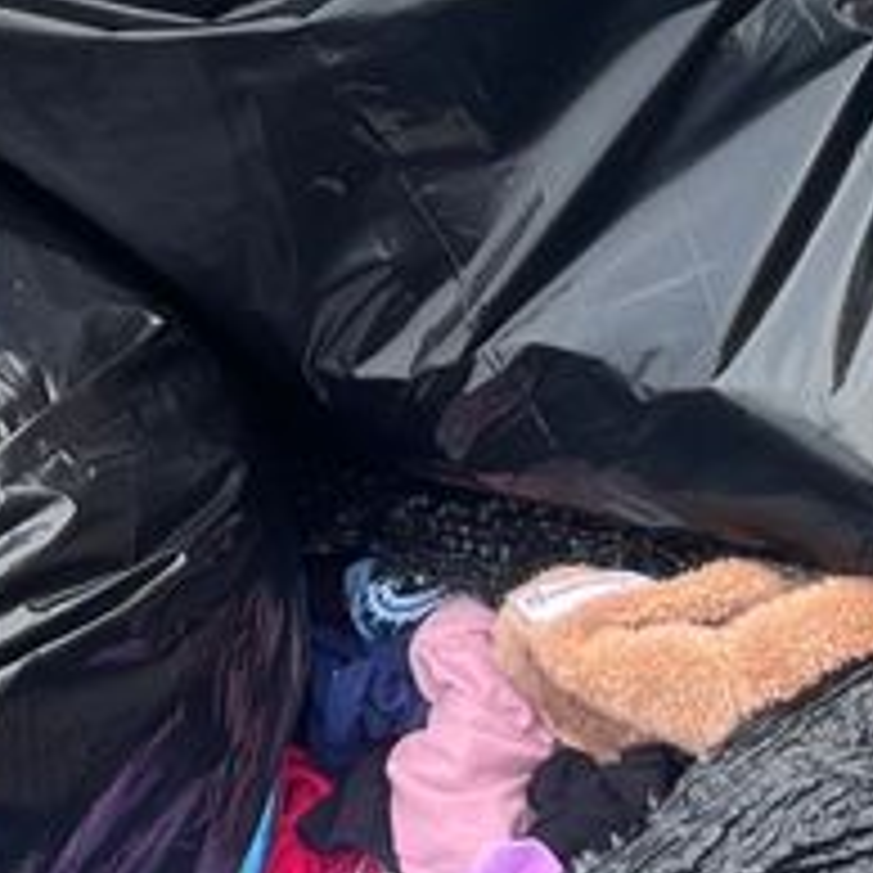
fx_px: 4508
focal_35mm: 158
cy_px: -74
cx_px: 531
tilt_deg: -47.8
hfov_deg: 11.1
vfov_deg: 10.9
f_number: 1.5
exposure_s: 1/439
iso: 50
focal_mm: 5.7
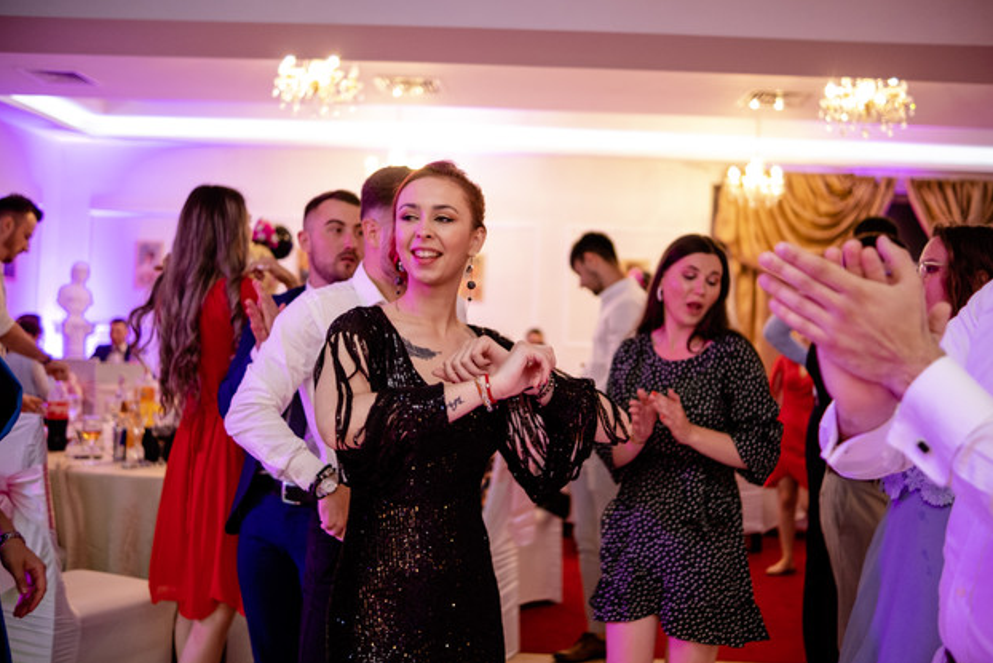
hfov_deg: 53.1
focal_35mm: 36
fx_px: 993
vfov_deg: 36.9
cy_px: 325
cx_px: 508
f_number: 1.4
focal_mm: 23
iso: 800
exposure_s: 1/160
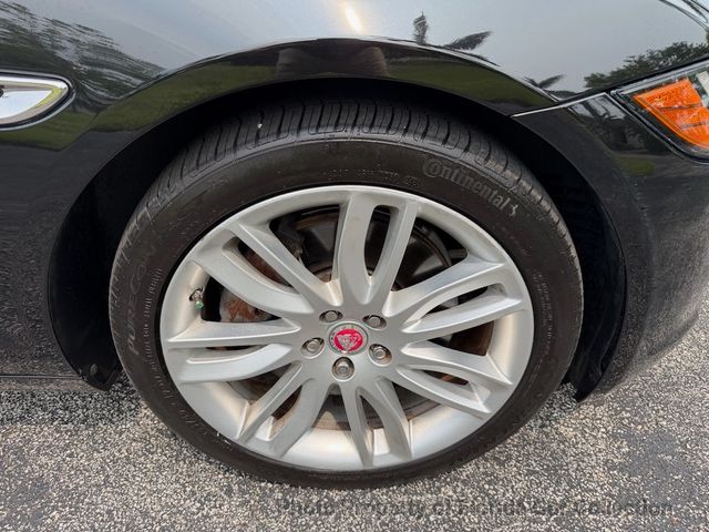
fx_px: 492
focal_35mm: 24
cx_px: 354
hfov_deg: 71.6
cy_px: 266
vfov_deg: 56.8
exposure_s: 1/1437
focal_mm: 6.76
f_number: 1.78
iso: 80
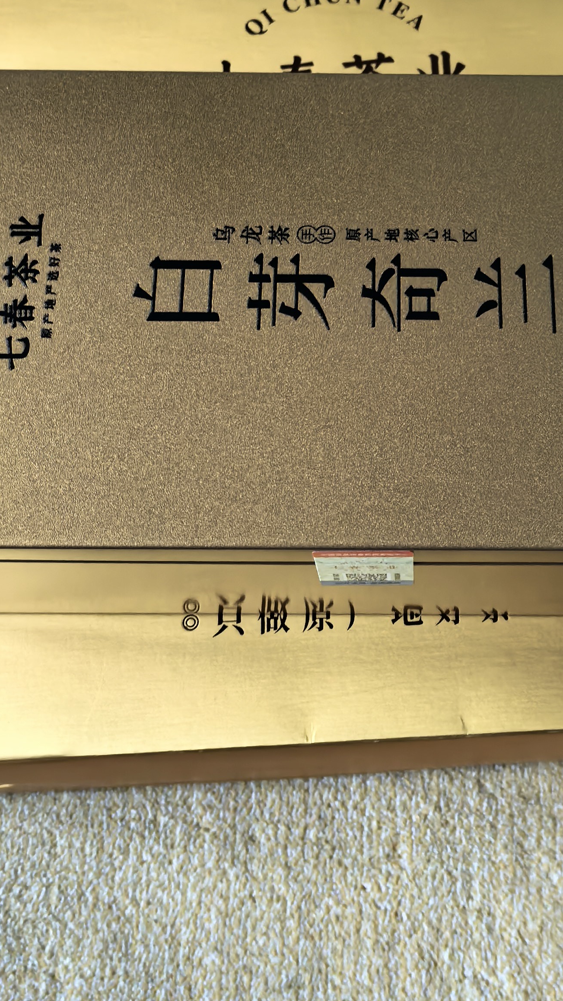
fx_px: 1380
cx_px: 372
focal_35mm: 52
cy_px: 306
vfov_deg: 39.2
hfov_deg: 23.0
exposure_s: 1/33.3
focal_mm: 5.75
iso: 640
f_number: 2
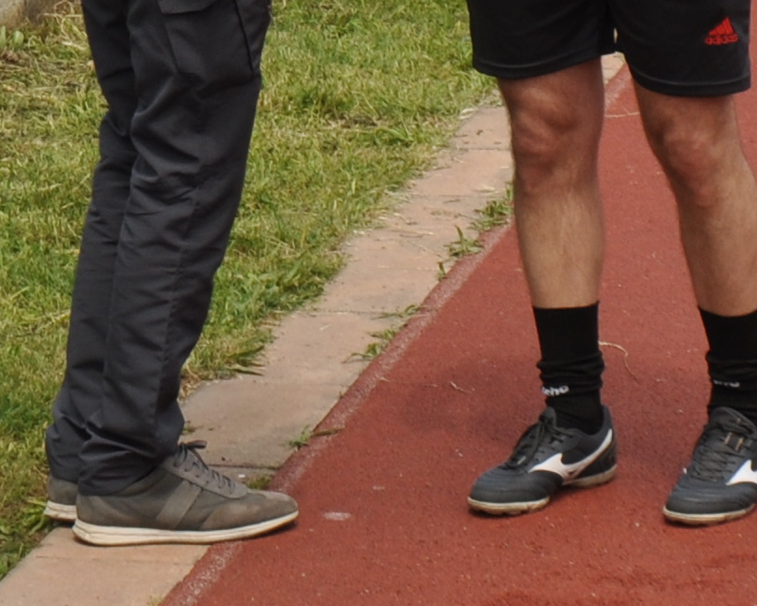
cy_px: -710
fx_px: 4012
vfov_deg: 8.1
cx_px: 254
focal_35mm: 179
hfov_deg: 10.8
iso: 200
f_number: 9
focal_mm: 24
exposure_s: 1/320
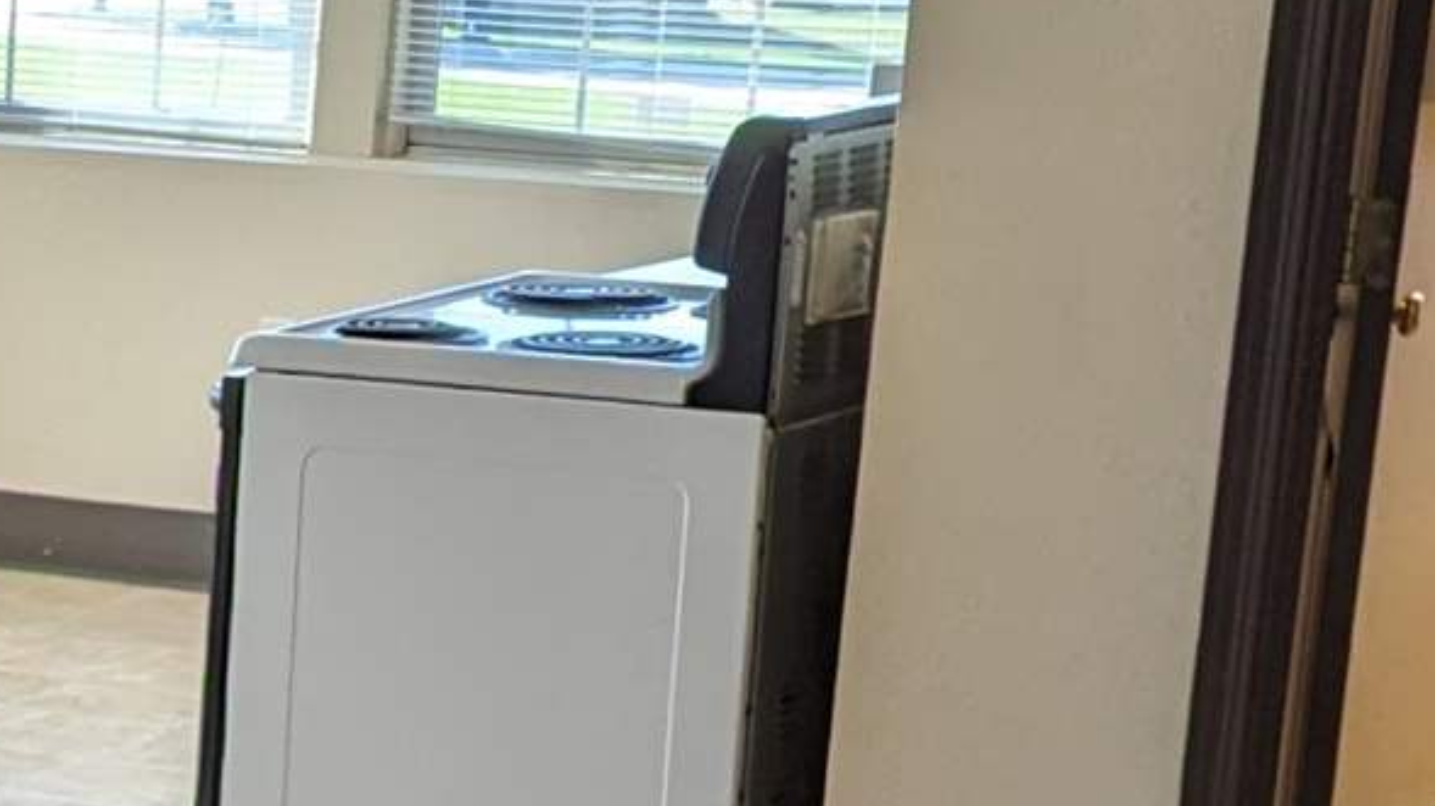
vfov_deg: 8.8
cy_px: 1023
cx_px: -828
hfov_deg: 14.5
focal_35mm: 136
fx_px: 5174
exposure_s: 1/152
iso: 52
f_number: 1.85
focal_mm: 6.81
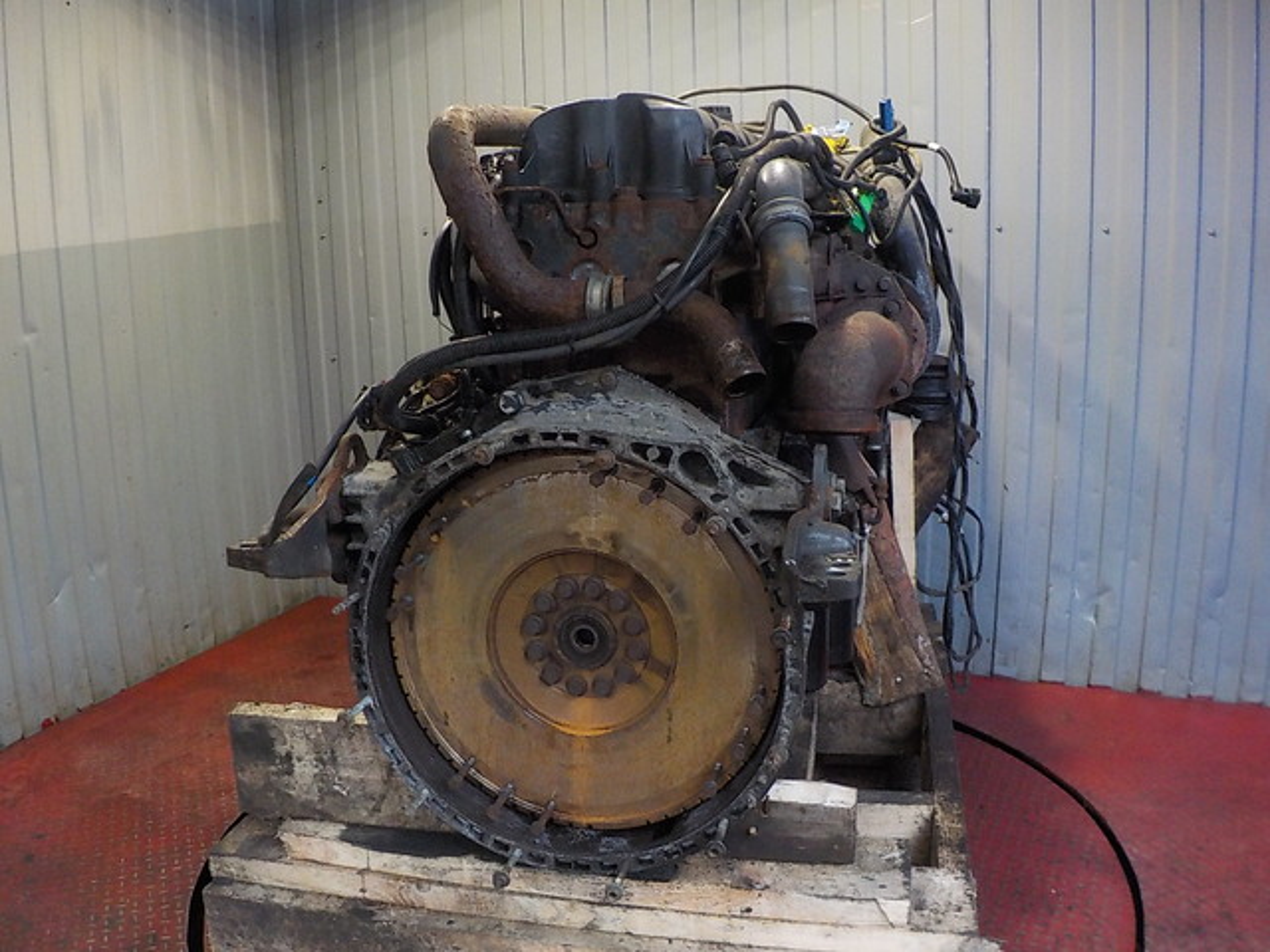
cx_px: 635
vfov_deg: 46.8
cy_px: 476
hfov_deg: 60.0
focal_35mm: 30
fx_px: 1101
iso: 400
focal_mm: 4.1
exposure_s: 1/30
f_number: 3.3
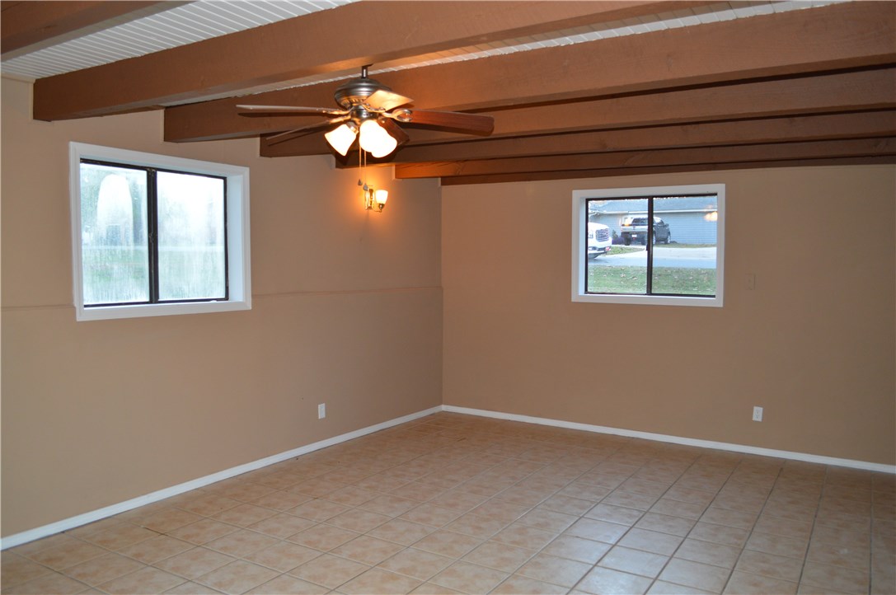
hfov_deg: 67.4
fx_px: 671
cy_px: 298
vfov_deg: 47.8
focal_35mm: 27
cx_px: 448
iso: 400
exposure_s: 1/60
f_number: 4
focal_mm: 18
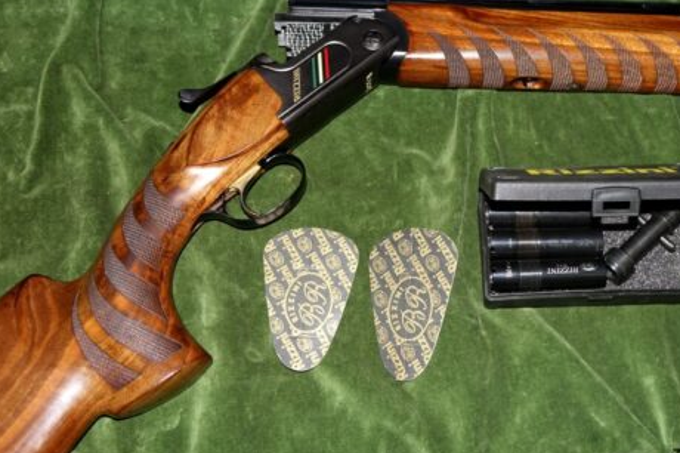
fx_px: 887
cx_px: 411
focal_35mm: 47
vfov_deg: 28.6
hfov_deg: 41.7
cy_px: 189
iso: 200
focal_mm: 13.37
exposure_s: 1/40
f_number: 2.8
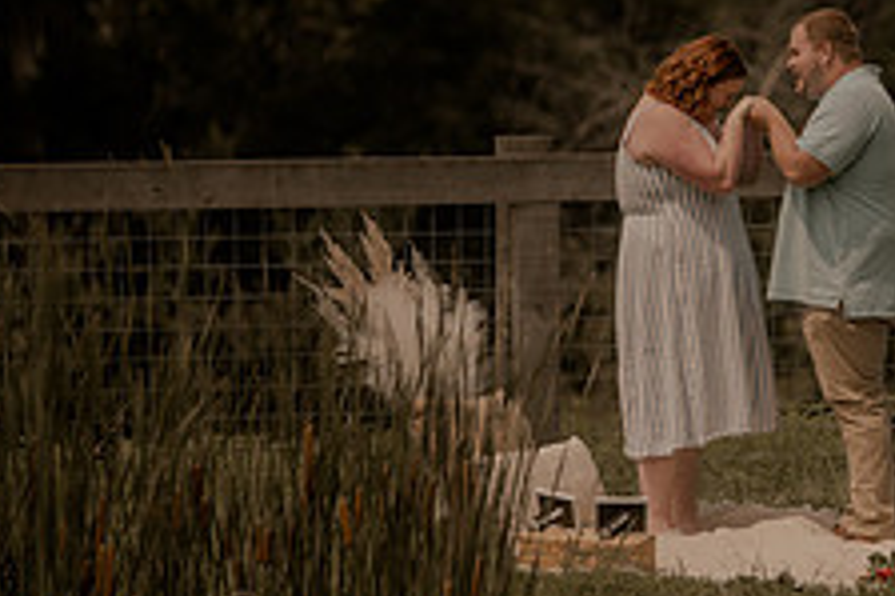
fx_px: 12893
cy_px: 244
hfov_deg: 4.0
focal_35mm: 519
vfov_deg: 2.6
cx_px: 1003
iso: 125
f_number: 2.8
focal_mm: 200
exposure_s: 1/1600
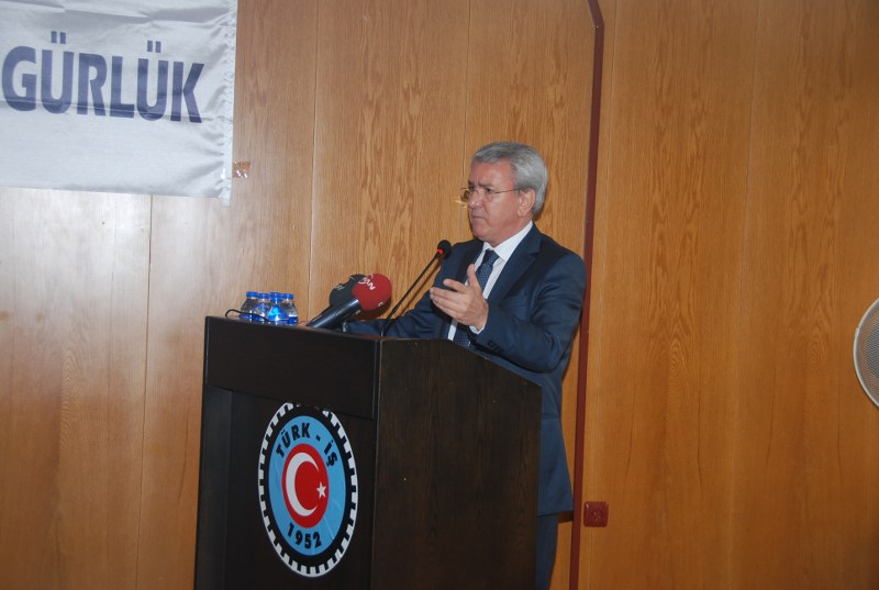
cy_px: 295
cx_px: 440
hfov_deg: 35.0
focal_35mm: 57
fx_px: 1395
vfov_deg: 23.9
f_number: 4.5
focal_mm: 38
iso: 200
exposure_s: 1/60
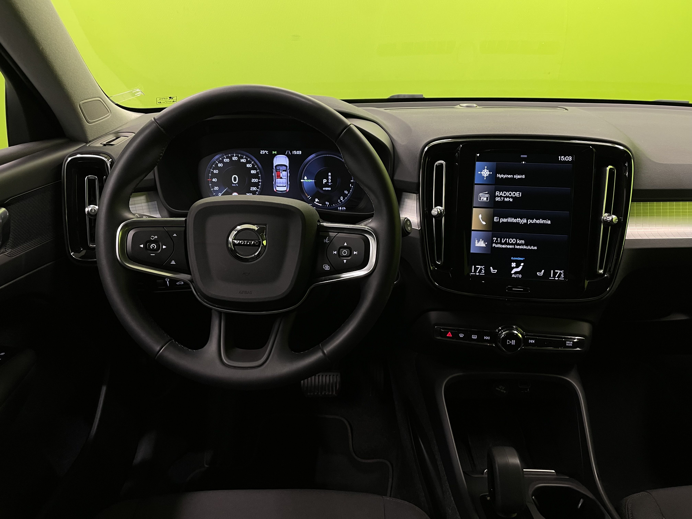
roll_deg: +0.2
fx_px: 520
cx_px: 346
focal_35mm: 26
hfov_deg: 67.3
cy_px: 260
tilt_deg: -22.9
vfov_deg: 53.1
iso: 200
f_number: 1.6
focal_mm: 4.2
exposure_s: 1/50
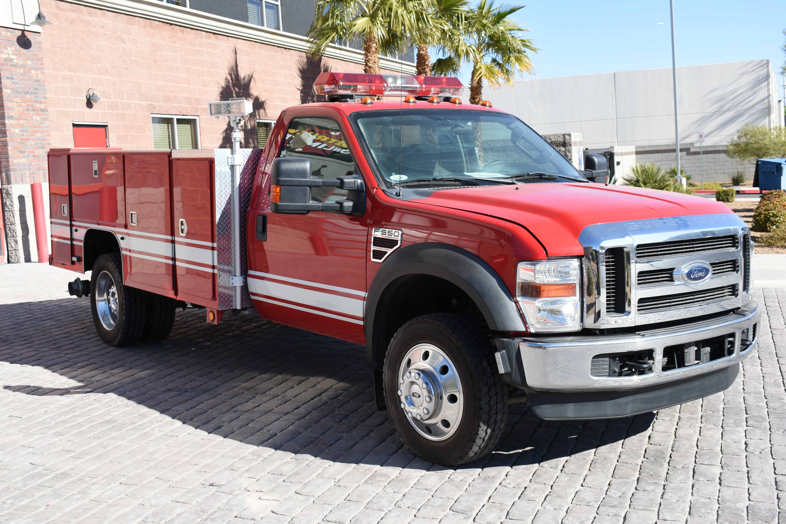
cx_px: 393
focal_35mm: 45
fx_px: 982
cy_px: 262
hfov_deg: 43.6
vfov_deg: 29.9
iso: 100
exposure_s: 1/200
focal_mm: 30
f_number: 8
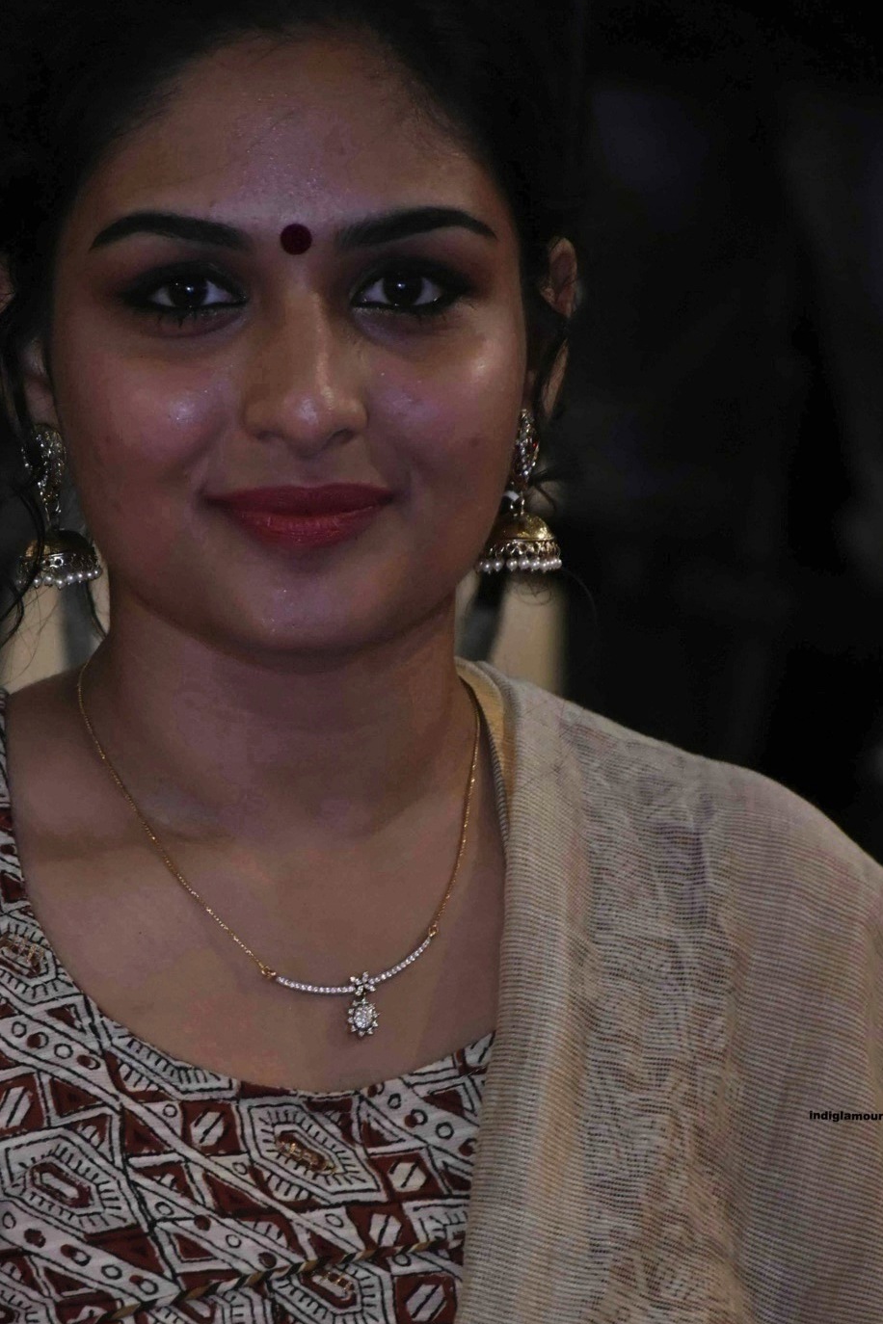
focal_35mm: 298
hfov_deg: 4.6
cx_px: 287
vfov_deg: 6.9
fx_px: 10963
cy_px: 847
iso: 4000
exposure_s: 1/100
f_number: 7.1
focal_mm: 140
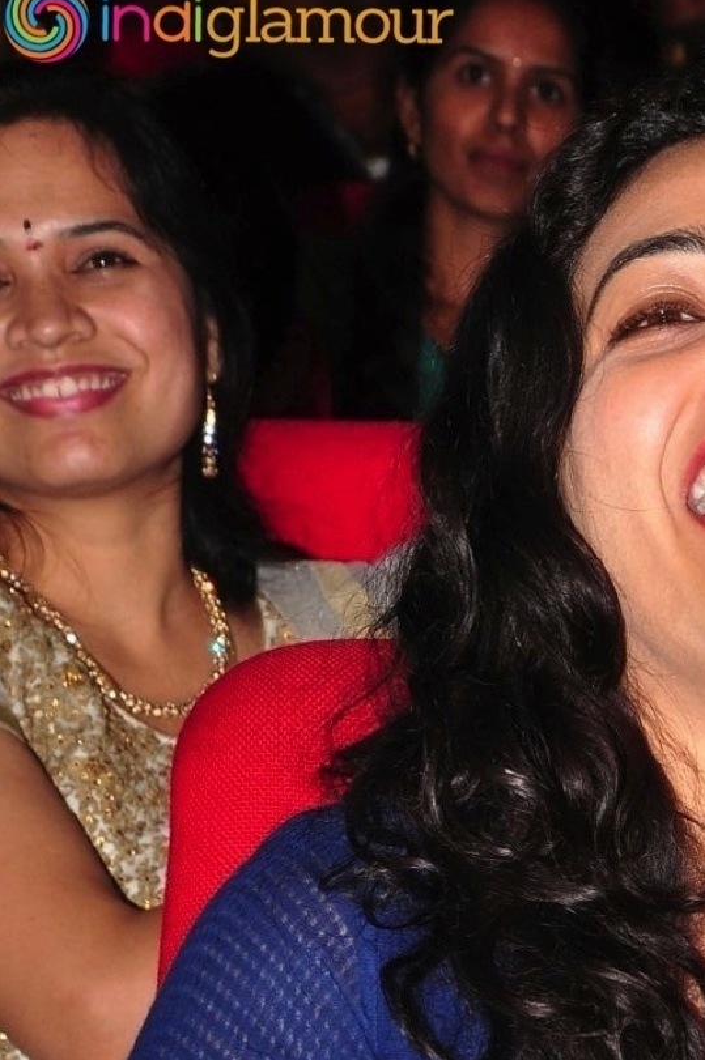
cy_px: 1154
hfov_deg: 6.6
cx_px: 783
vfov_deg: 9.8
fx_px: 6093
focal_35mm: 207
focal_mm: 62
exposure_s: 1/125
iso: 400
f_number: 11
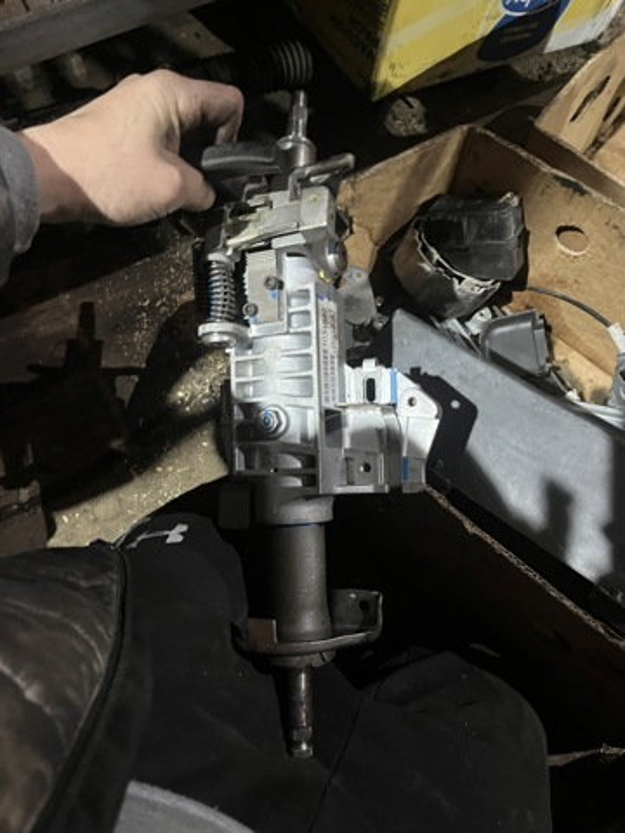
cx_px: 312
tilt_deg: -67.1
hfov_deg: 53.1
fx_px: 626
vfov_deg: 67.3
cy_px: 416
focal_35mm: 26
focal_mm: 5.1
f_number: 1.6
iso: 500
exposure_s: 1/25
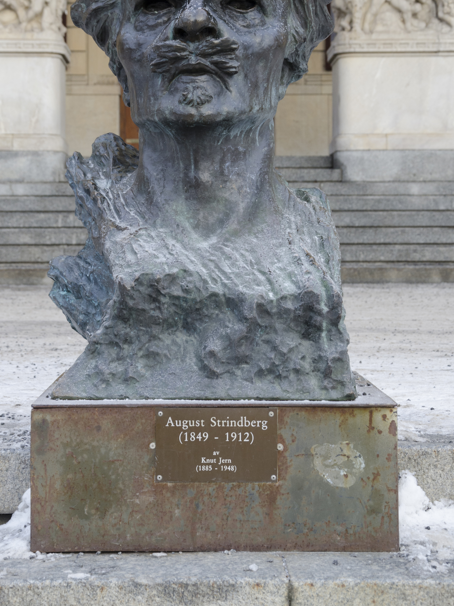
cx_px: 201
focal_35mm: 83
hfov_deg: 17.8
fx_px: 1451
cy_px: 195
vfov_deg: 23.4
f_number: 7.1
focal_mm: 42
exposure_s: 1/160
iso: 400
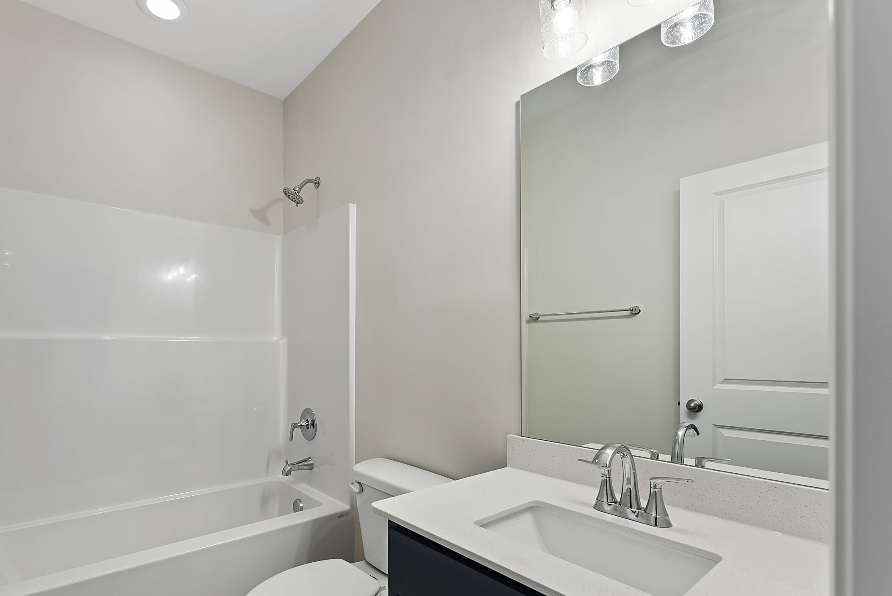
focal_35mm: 17
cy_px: 346
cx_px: 370
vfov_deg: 70.0
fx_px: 421
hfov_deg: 92.4
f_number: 7.1
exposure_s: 1/20
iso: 400
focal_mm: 14
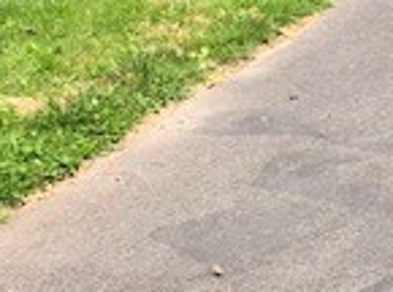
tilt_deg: +0.9
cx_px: 501
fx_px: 1404
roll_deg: +0.7
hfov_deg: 15.2
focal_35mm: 124
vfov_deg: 10.6
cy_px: -341
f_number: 1.8
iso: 20
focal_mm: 3.99
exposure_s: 1/695
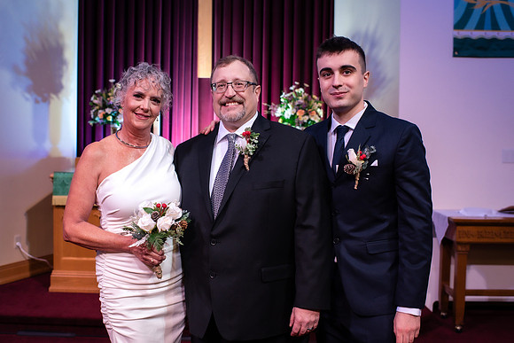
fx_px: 572
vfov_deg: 33.4
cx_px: 236
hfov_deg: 48.4
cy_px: 156
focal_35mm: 40
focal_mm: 35
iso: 1000
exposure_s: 1/160
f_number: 3.5
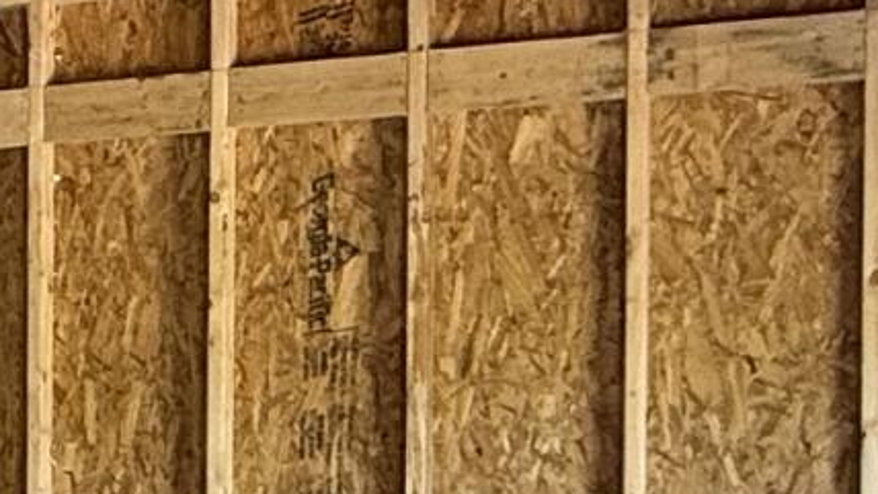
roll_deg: -0.6
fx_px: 2492
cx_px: -995
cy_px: 496
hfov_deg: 15.2
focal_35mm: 107
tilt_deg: +0.1
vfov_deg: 11.2
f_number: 2.2
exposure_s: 1/99
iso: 100
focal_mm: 2.22
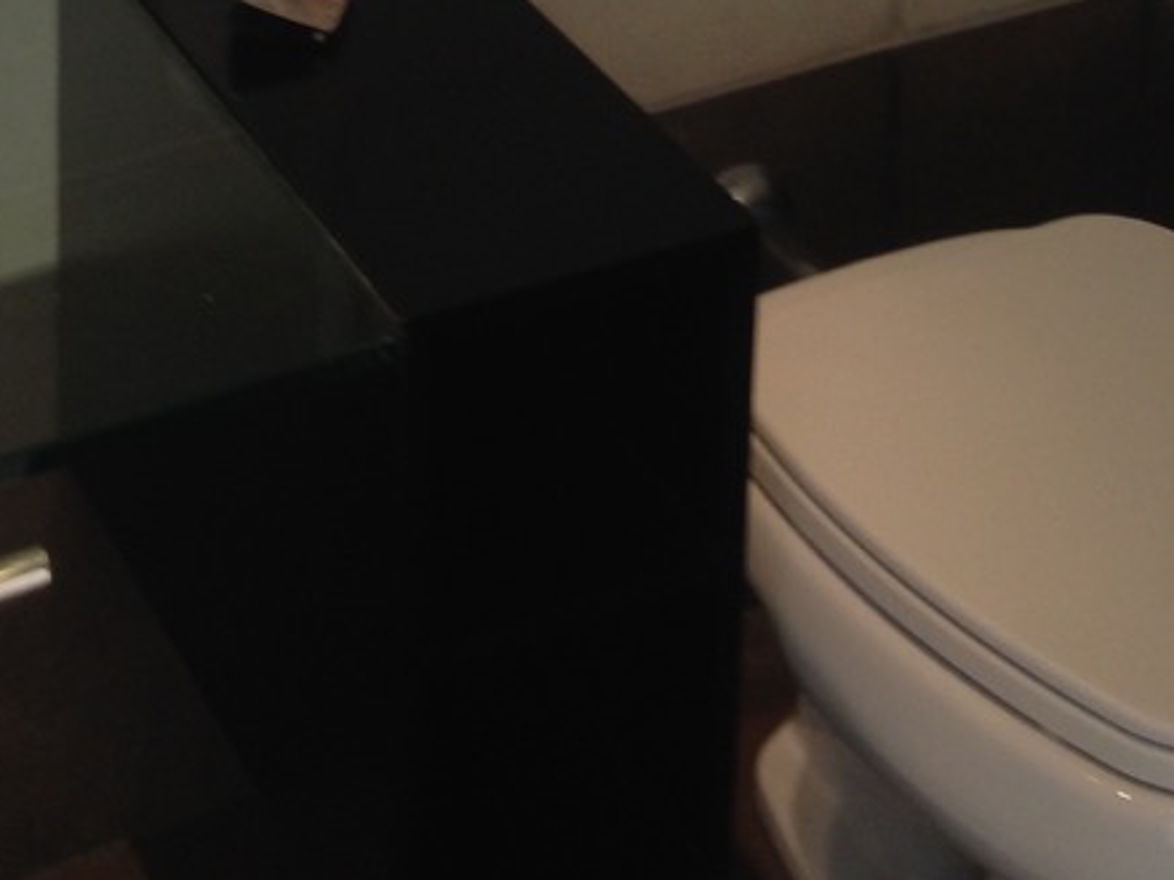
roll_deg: +0.6
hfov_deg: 20.4
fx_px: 3256
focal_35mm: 96
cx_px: 472
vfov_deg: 13.8
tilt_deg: -13.3
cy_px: -667
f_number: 2.4
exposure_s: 1/20
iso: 64
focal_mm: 4.12
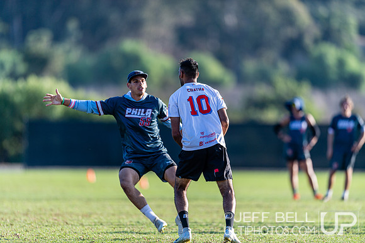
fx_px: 4056
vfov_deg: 3.4
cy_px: 122
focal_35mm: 400
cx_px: 182
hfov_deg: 5.2
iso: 200
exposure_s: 1/2000
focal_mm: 400
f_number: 2.8
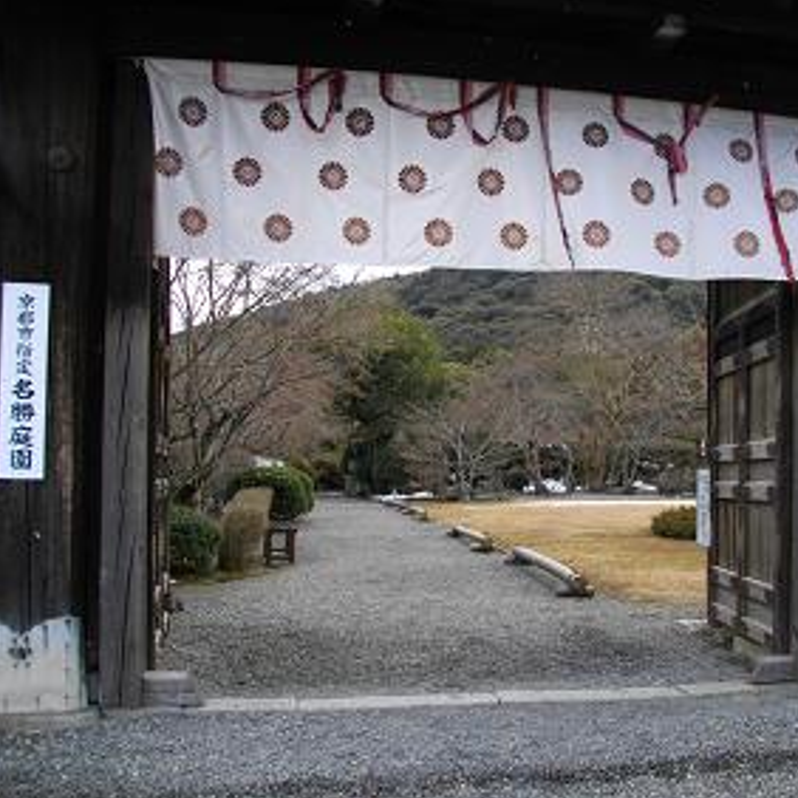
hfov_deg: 42.3
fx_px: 1017
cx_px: 522
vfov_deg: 42.8
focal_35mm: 39
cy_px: 405
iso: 100
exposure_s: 1/250
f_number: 2.9
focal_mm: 5.7
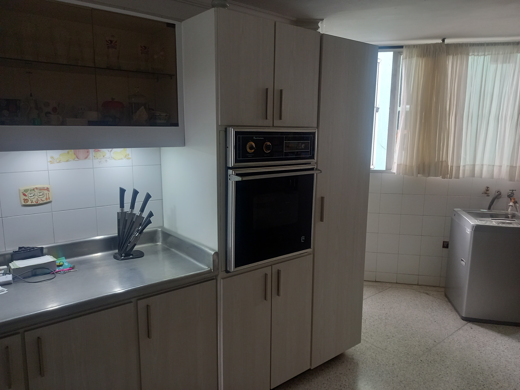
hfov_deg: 69.4
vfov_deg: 54.9
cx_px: 260
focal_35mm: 25
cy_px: 195
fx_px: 376
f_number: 2
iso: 160
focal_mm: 4.6
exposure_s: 1/29
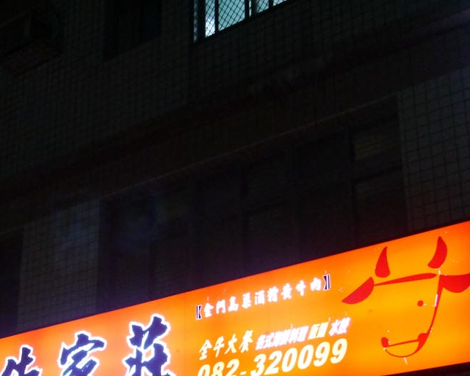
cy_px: 297
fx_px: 960
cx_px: 109
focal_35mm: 69
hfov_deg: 27.1
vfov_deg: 21.9
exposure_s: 1/20
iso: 1600
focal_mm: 19
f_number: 4.3
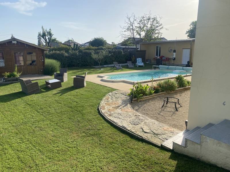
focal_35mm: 26
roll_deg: -1.1
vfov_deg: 53.1
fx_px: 173
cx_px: 115
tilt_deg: -11.9
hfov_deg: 67.3
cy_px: 86
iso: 32
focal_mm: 4.25
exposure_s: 1/2463
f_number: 1.8
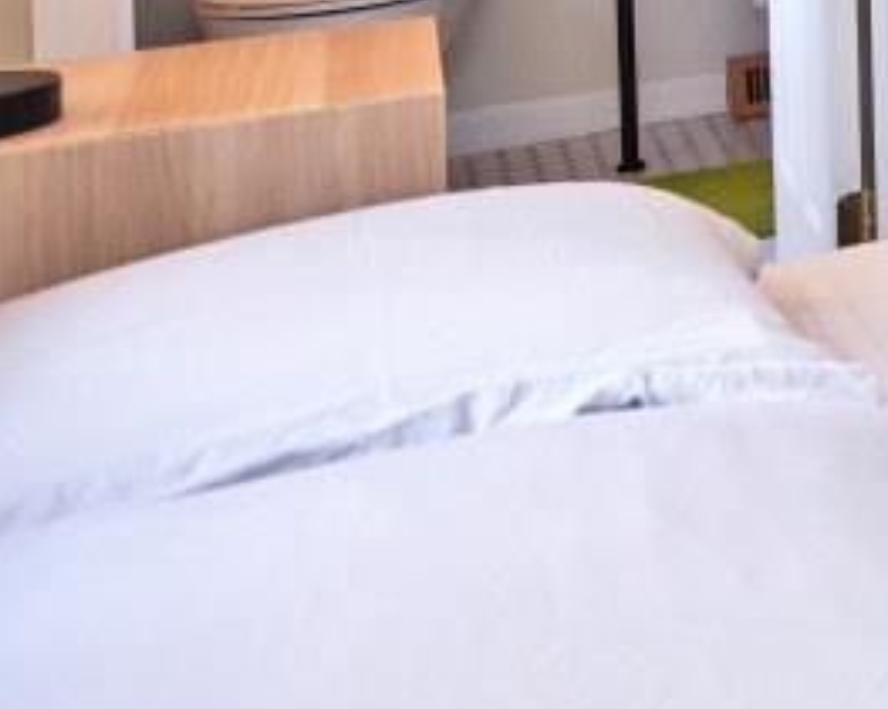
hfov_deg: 13.2
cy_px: -422
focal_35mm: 75
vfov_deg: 17.8
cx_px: 2394
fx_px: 1970
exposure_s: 1/60
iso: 640
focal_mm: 14
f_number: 4
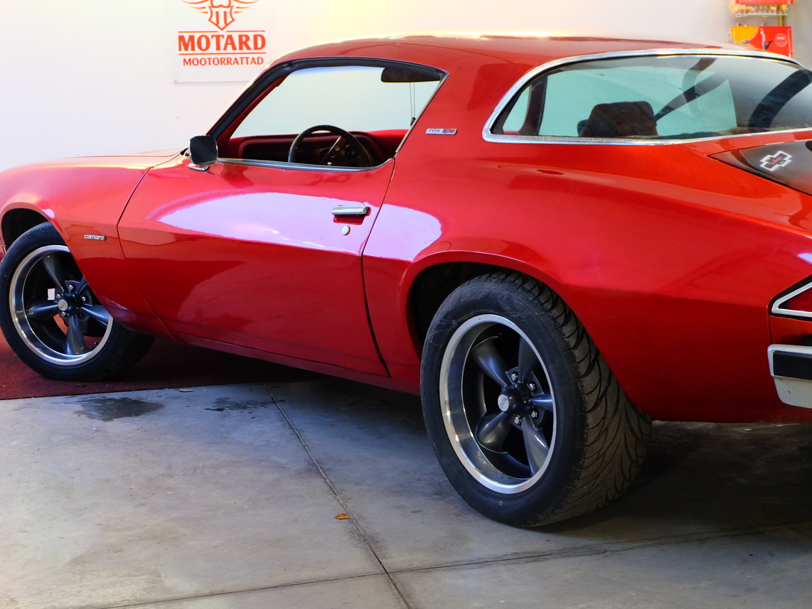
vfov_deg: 22.3
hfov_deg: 29.2
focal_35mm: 66
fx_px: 1549
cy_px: 305
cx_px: 533
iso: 800
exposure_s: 1/15
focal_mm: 32.5
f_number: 5
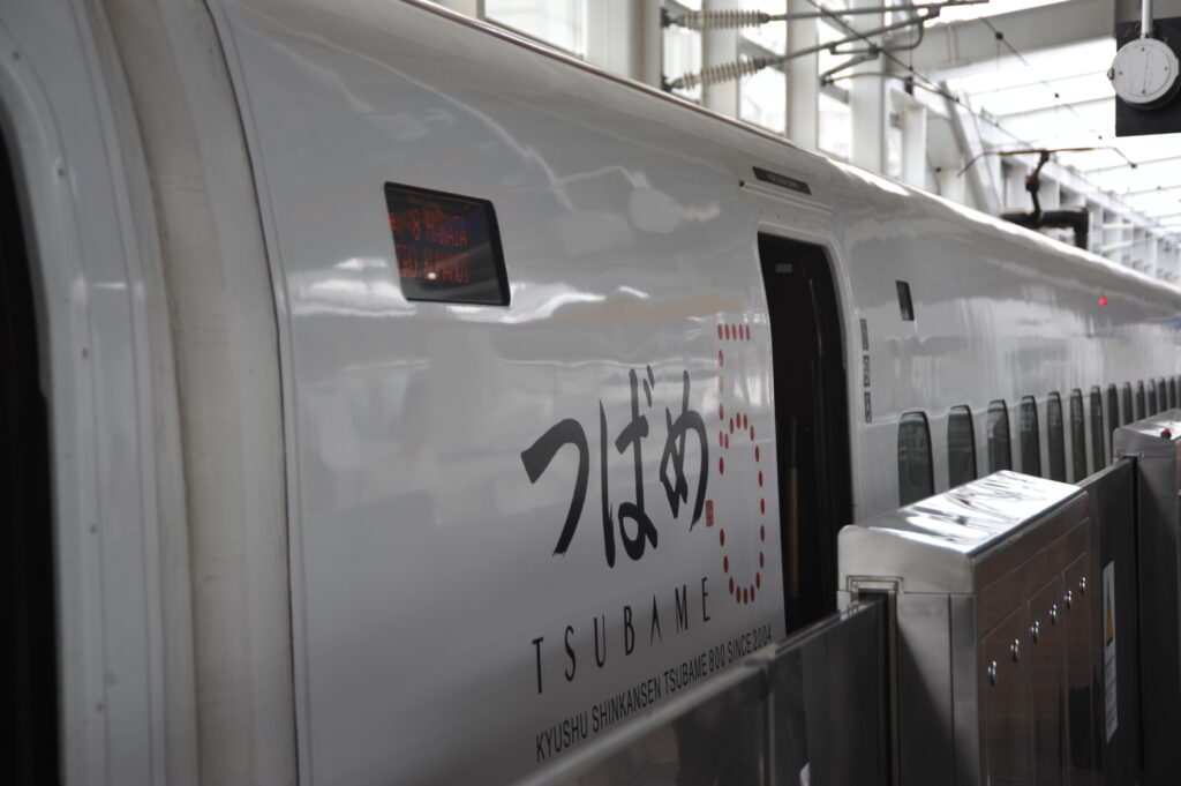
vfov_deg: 19.4
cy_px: 393
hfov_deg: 28.9
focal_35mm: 70
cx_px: 590
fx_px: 2294
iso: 200
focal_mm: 70
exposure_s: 1/125
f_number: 5.6
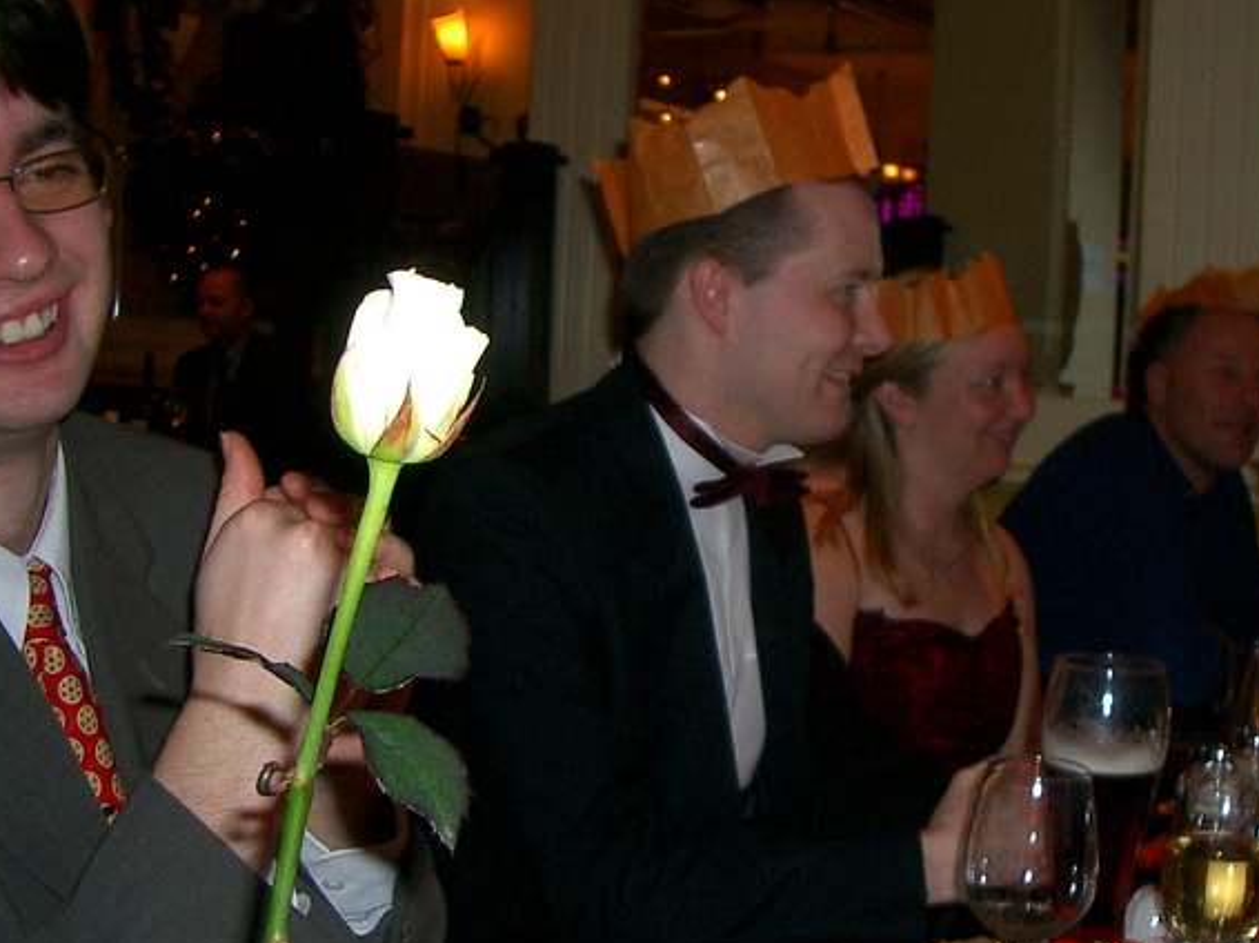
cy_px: 478
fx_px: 1781
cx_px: 783
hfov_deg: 38.7
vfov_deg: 29.7
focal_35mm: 49
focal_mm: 5.8
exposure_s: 1/40
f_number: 2.6
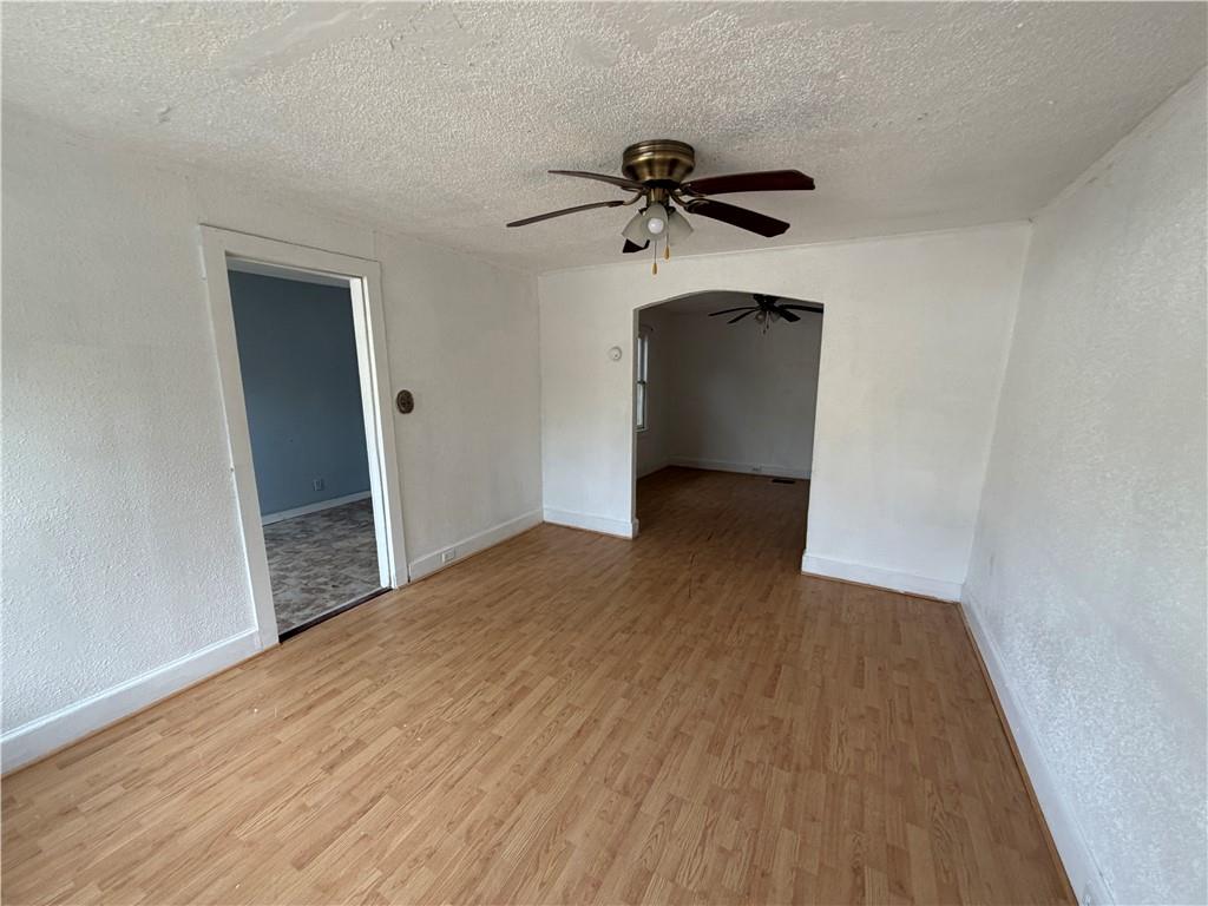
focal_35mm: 14
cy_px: 453
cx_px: 604
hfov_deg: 102.1
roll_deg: -0.7
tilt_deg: -12.6
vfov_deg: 85.7
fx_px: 489
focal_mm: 2.22
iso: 125
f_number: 2.2
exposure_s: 1/121
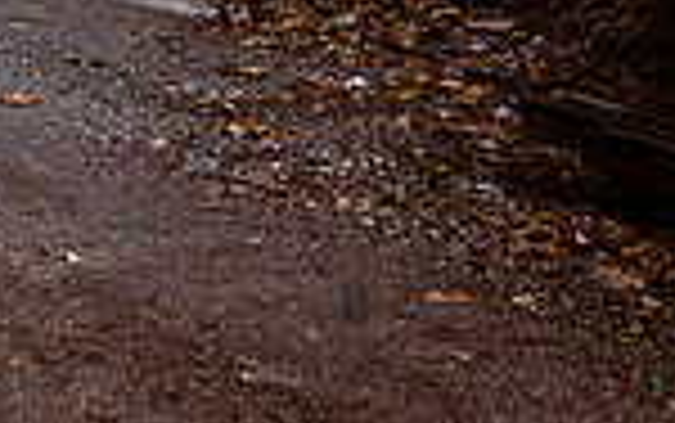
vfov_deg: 9.0
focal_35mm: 142
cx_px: -450
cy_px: -250
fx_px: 2614
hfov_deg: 13.5
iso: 200
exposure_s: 1/1000
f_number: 3.5
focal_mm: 24
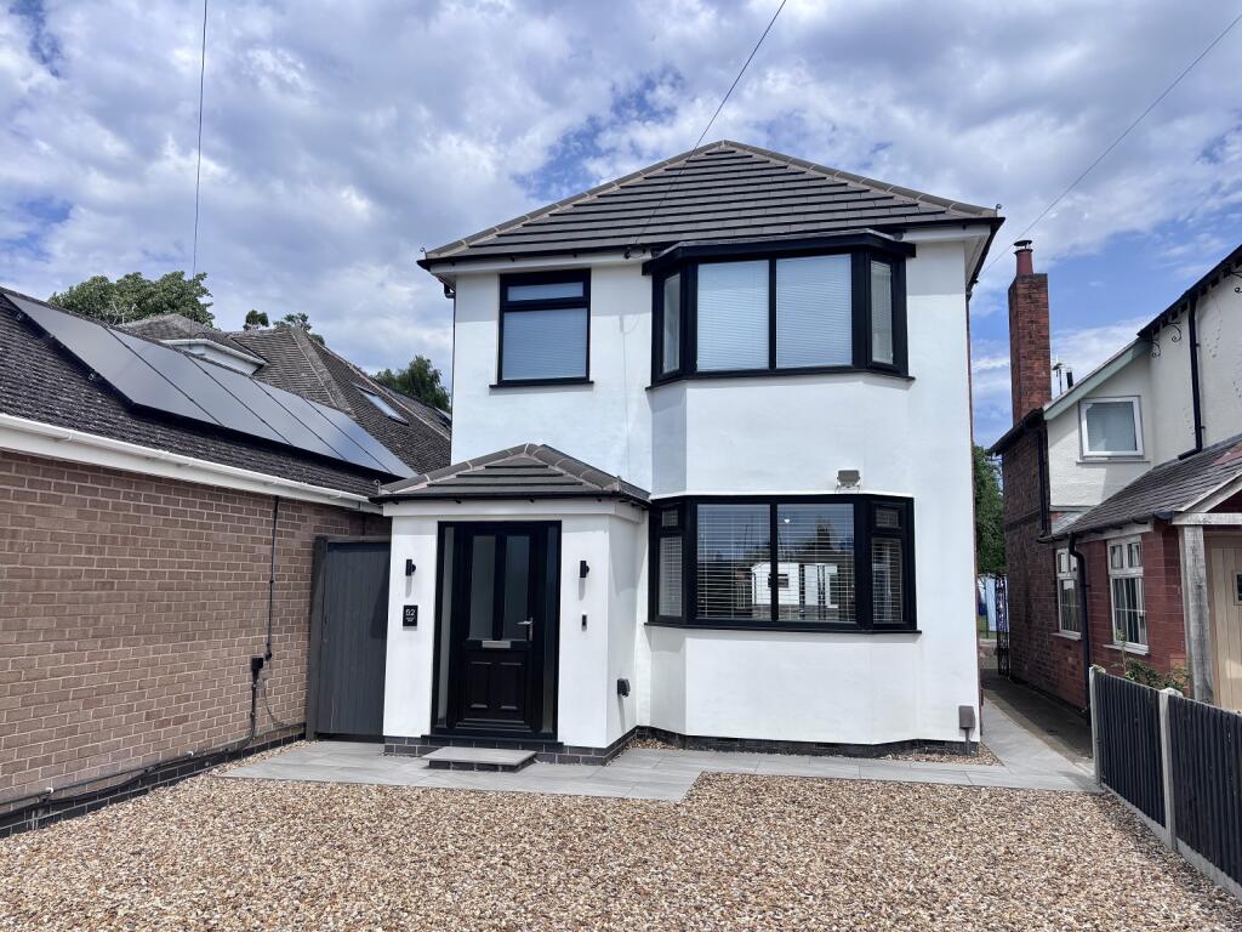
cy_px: 466
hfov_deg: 67.3
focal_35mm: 26
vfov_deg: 53.1
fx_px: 933
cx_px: 621
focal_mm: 5.96
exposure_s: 1/5348
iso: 50
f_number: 1.6
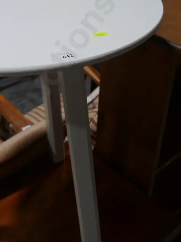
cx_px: 41
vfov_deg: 37.9
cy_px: 89
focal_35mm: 50
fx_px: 348
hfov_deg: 28.6
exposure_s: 1/125
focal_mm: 14
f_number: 3.5
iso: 200
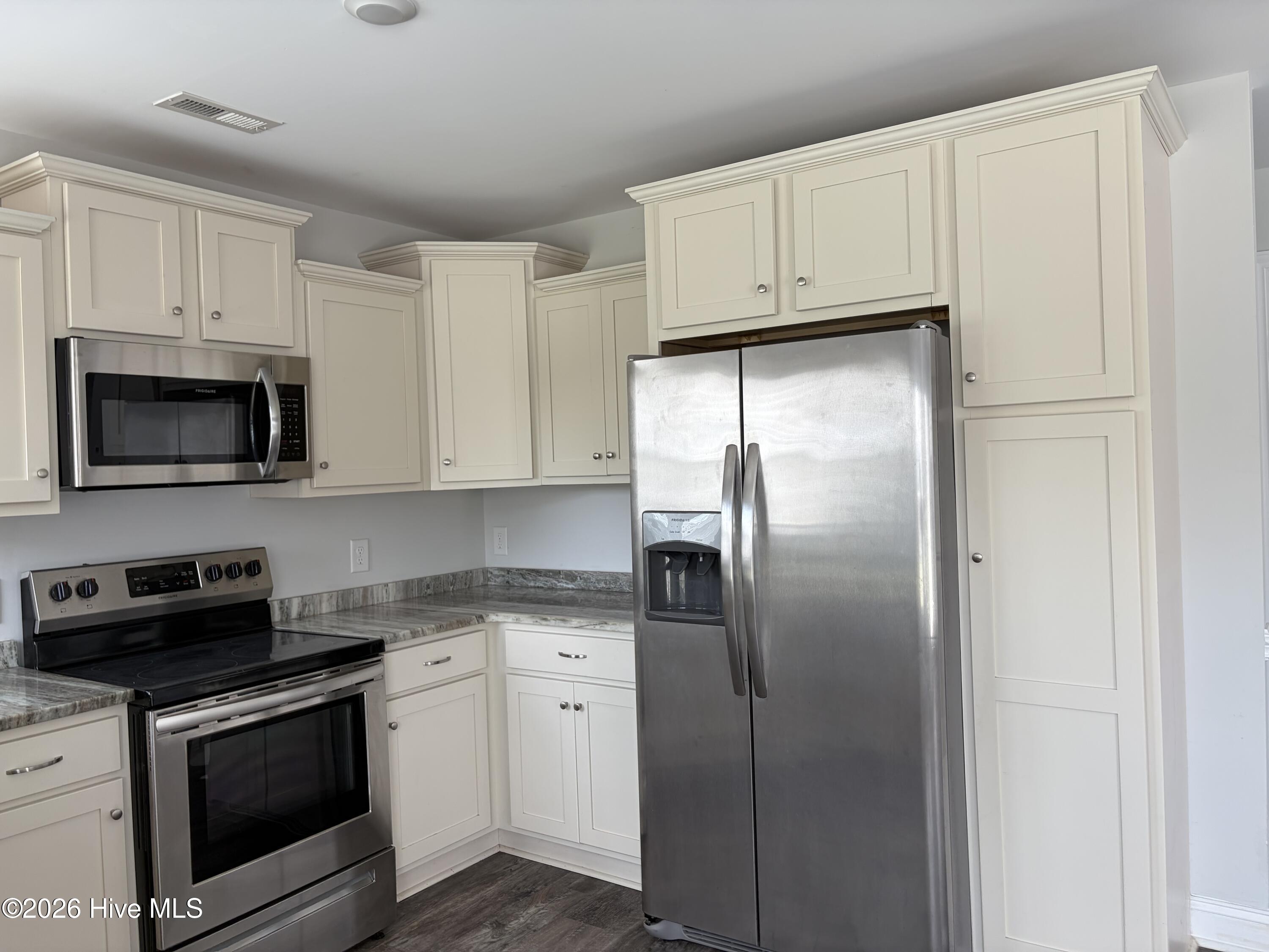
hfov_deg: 67.3
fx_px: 953
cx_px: 634
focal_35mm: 26
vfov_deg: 53.1
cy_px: 476
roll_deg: +1.3
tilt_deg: +2.8
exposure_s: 1/121
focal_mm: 5.96
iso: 40
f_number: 1.6
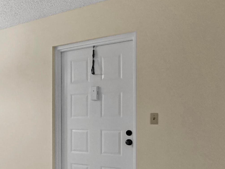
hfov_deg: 41.6
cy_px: 118
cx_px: 8
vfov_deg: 35.5
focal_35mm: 40
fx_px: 260
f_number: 2.2
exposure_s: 1/120
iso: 250
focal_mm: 2.22
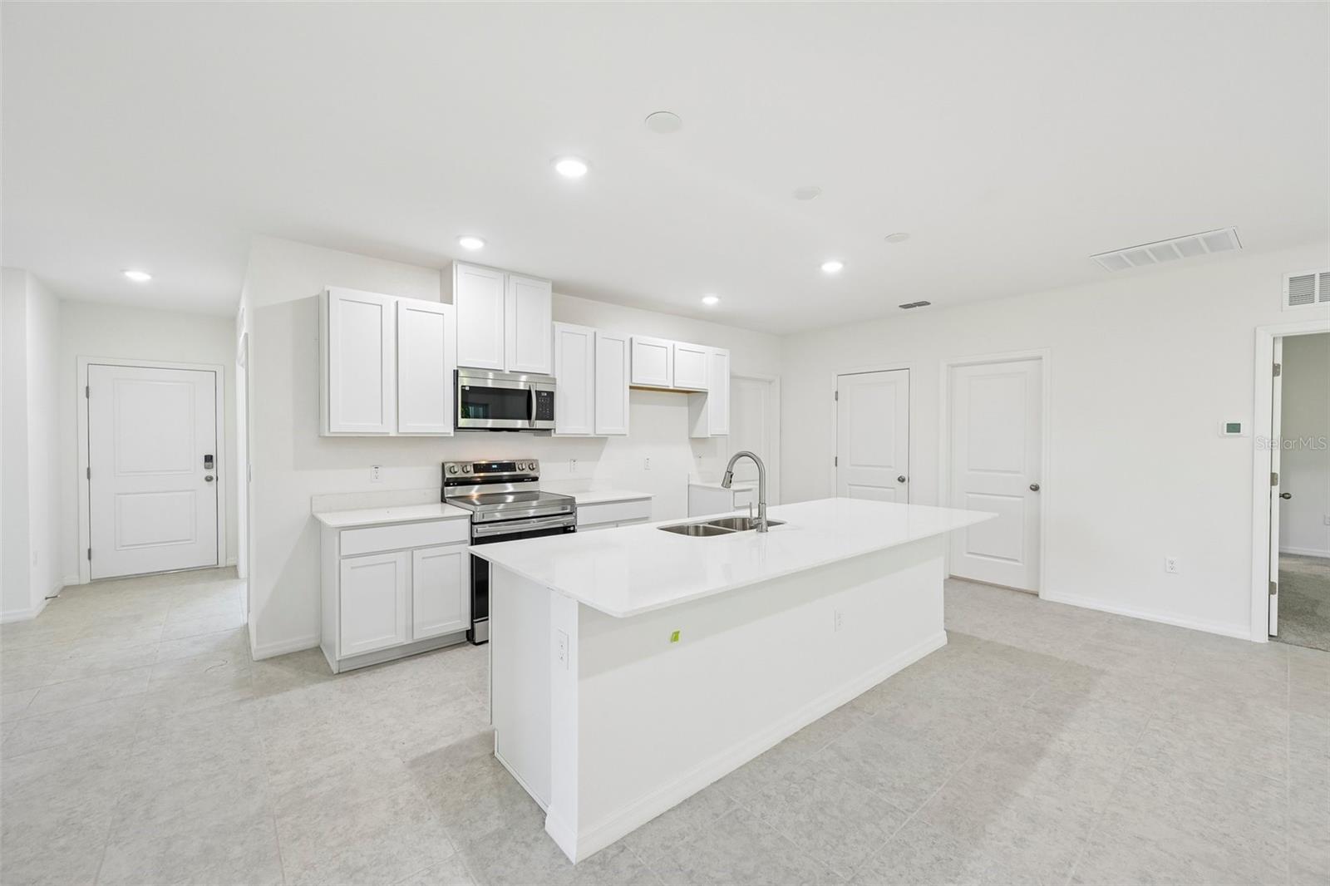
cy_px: 443
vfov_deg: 81.2
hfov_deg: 104.3
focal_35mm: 14
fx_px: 517
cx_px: 665
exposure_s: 1/40
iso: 400
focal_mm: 14
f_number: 8
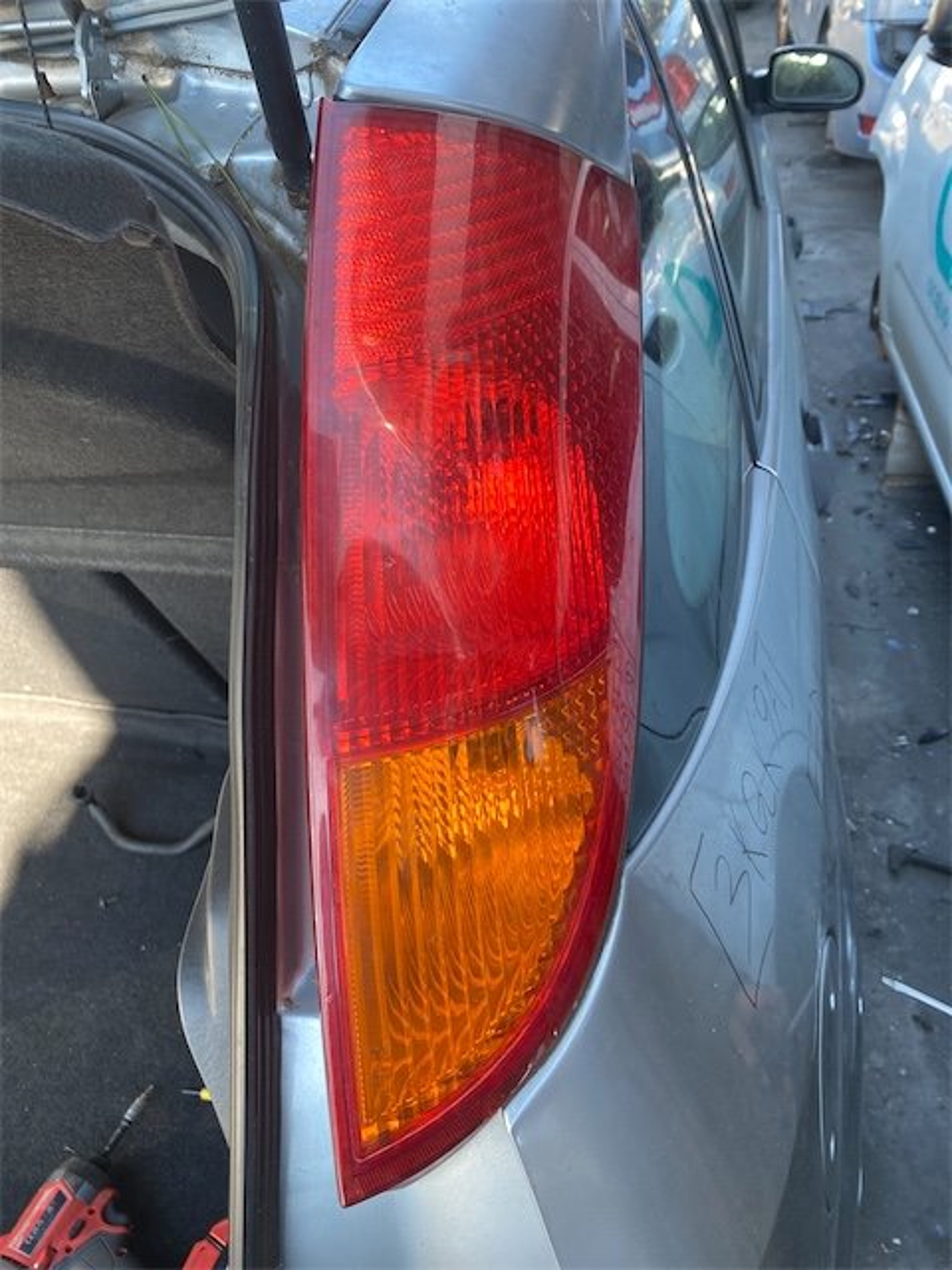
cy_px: 635
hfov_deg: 53.1
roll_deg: +7.7
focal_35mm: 26
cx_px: 476
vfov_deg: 67.3
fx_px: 953
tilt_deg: -36.7
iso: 64
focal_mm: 4.25
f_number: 1.8
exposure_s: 1/121
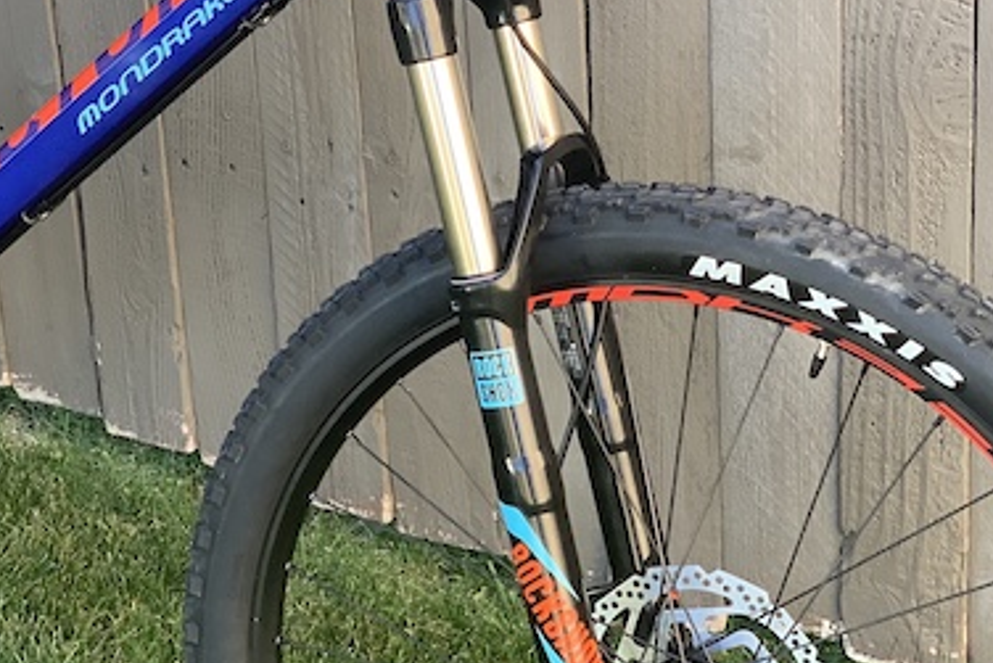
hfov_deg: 17.6
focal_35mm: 115
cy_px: 248
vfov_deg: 11.9
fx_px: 3173
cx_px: 121
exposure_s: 1/122
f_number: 2.4
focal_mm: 6
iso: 64
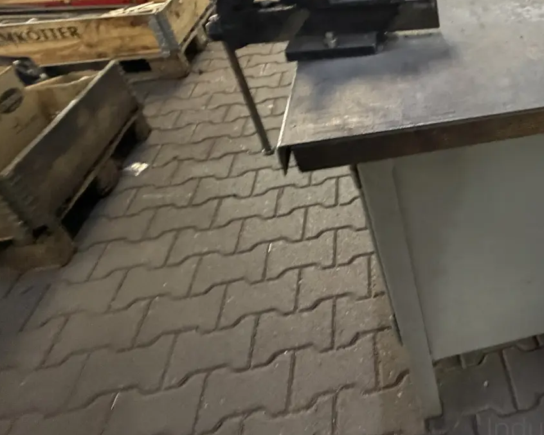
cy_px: 141
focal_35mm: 31
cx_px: 525
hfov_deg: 48.6
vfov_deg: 46.3
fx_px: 499
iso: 500
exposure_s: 1/60
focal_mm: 2.22
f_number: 2.2
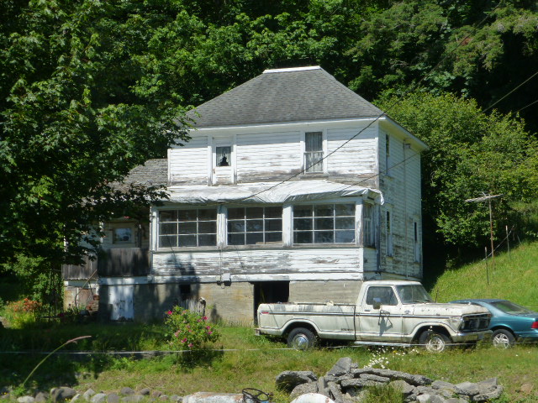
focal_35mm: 79
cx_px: 269
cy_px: 202
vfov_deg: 18.7
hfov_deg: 24.7
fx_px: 1228
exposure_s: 1/640
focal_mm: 14.2
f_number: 5.1
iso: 160
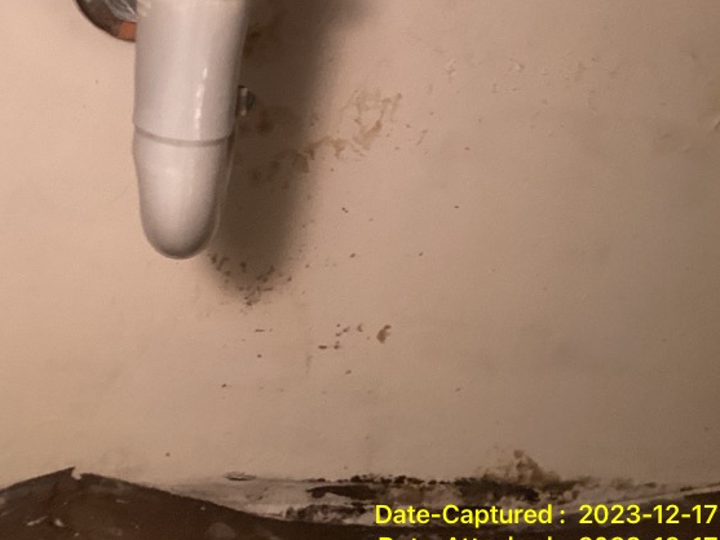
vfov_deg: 25.1
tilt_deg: -12.1
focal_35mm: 57
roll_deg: -6.5
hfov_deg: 33.2
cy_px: 78
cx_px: 194
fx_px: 1186
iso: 80
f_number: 2.4
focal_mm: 3.3
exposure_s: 1/60
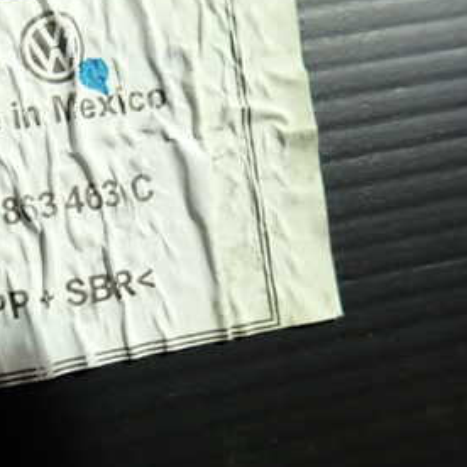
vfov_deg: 35.3
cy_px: 262
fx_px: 733
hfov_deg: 33.9
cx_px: 68
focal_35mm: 48
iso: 200
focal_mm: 4.5
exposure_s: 1/30
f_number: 2
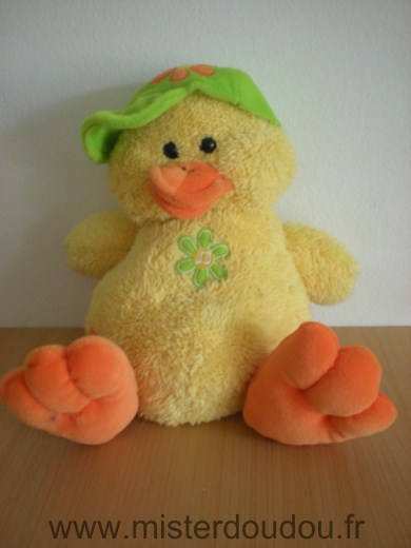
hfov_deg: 37.7
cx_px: 206
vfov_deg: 49.0
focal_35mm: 38
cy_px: 274
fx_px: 602
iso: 200
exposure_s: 1/22.6
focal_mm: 6.3
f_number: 3.1
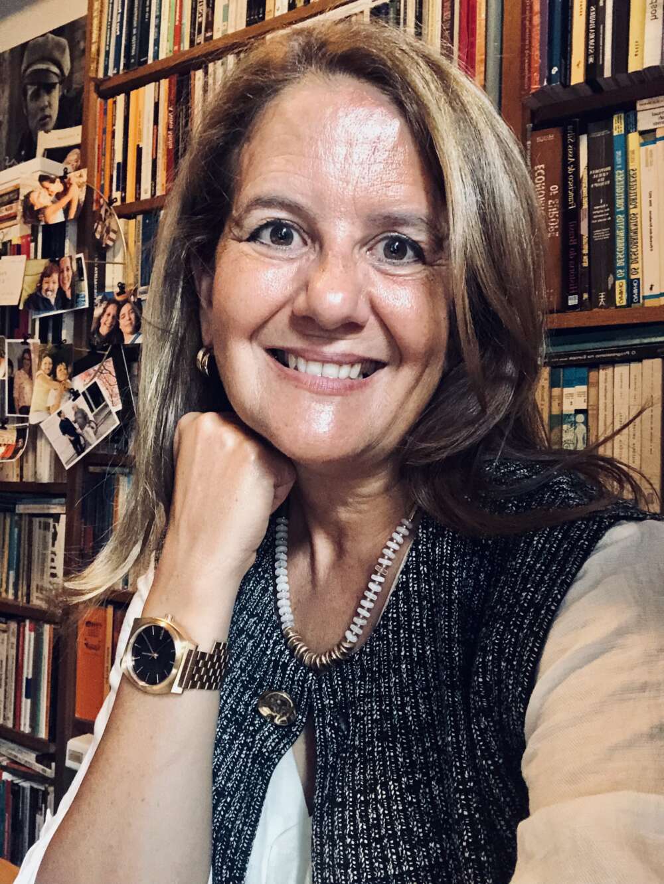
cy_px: 442
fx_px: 818
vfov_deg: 56.8
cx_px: 332
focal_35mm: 32
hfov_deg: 44.2
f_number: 2.2
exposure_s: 1/30
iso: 400
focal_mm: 2.87
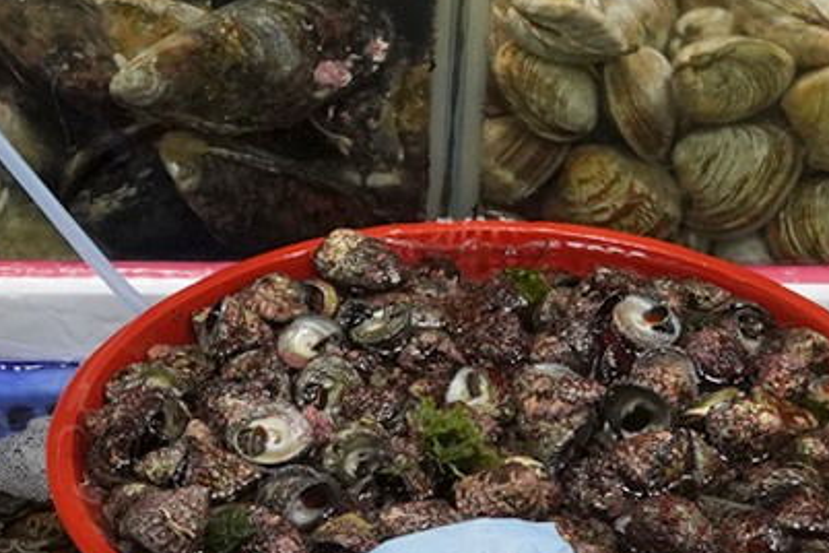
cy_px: 29
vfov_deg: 7.9
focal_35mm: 174
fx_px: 4007
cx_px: 291
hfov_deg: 11.8
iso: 1600
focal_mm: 35
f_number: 11
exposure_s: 1/125
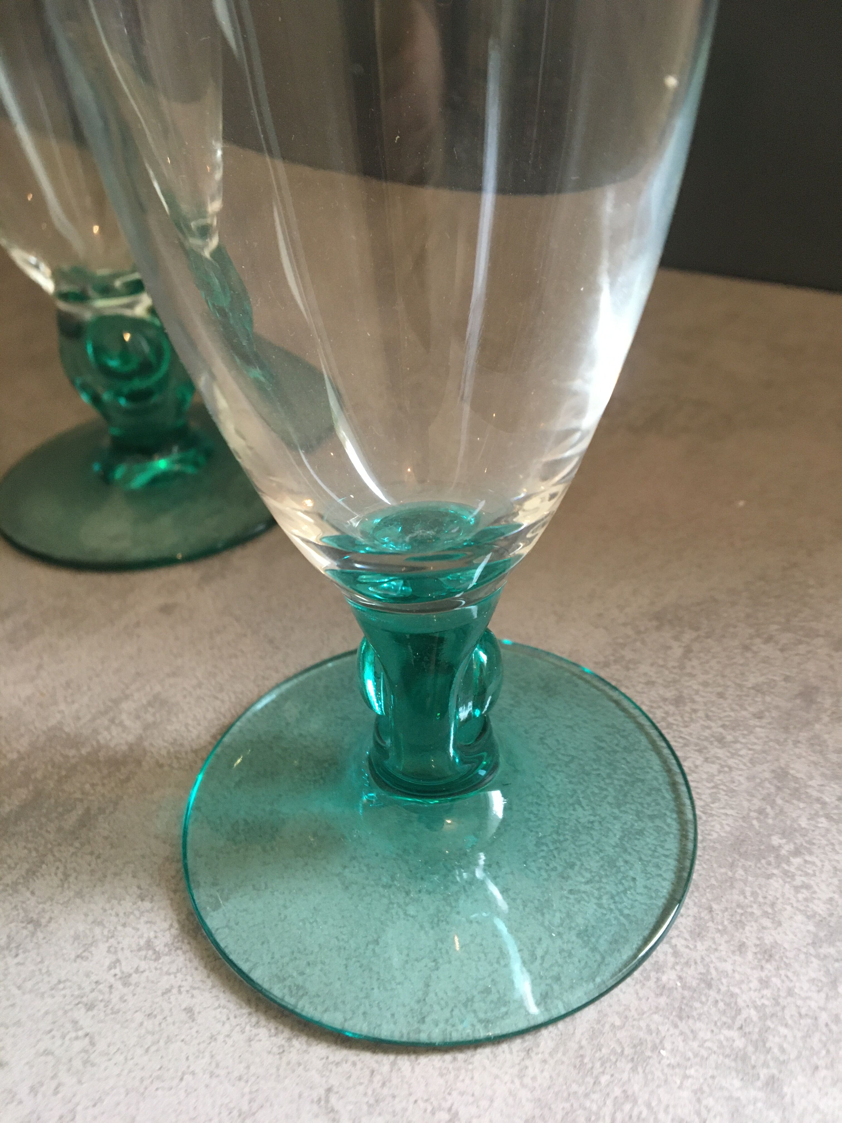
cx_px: 421
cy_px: 562
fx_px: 941
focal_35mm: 29
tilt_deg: -35.0
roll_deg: +4.0
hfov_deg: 48.2
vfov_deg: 61.7
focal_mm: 4.15
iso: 200
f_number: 2.2
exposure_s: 1/33
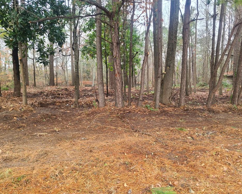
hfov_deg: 62.2
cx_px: 120
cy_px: 98
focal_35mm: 28
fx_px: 201
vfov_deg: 51.5
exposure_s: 1/120
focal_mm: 5.4
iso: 40
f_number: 1.8
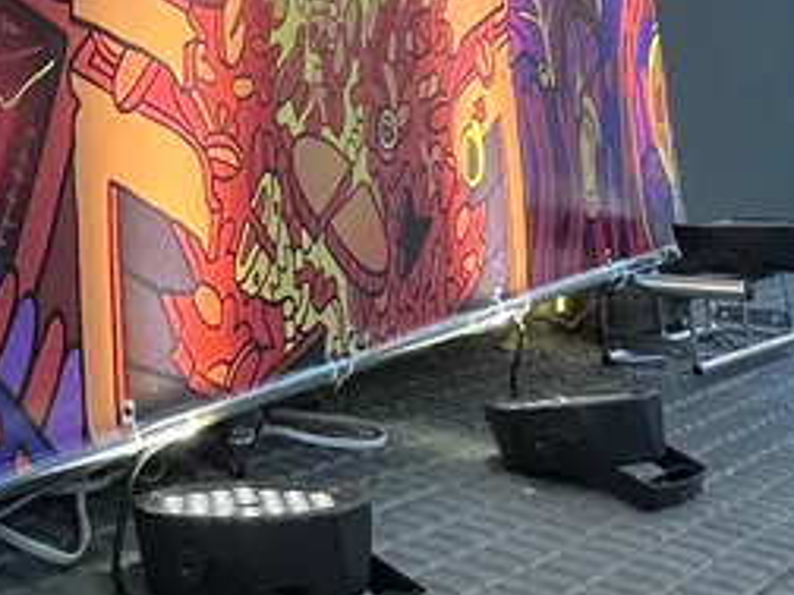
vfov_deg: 17.1
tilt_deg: +21.0
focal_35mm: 66
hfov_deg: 27.1
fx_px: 1514
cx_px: -69
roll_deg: -2.2
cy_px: -557
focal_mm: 1.57
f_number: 1.8
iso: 100
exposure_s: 1/105
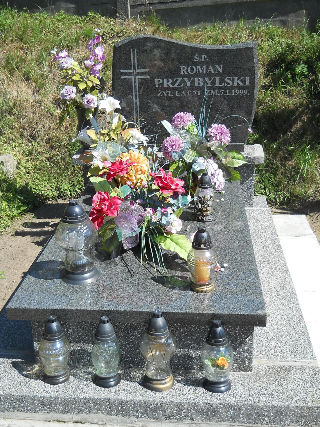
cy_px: 214
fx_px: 505
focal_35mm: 41
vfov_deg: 45.8
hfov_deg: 35.1
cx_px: 160
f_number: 5.5
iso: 80
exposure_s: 1/200
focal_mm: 6.72
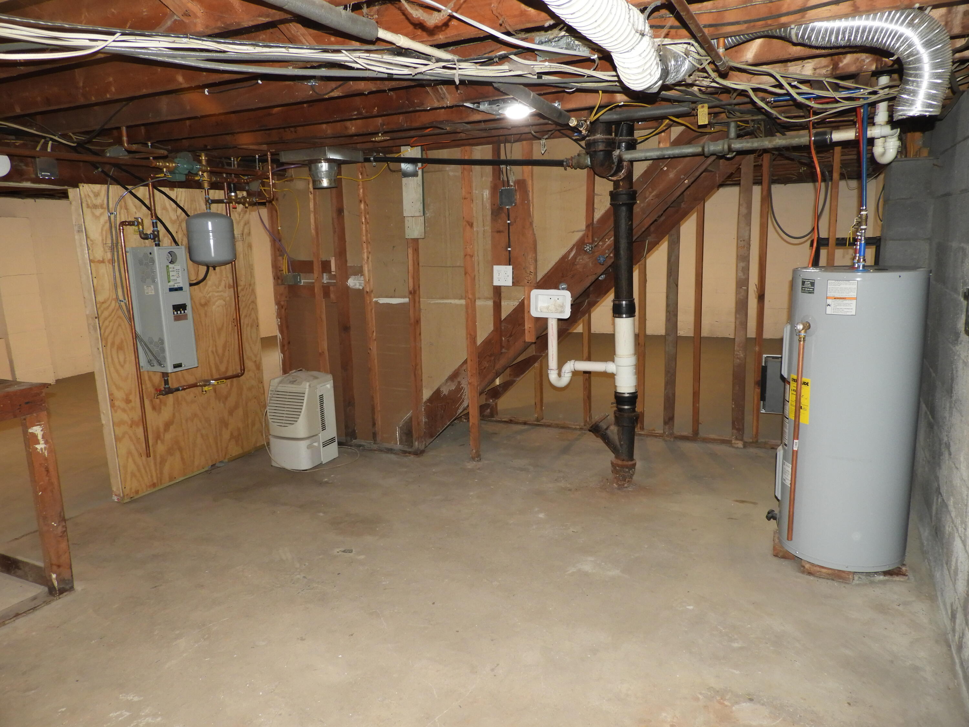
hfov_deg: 71.6
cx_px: 484
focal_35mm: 24
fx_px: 672
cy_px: 364
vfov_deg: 56.8
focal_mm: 4.3
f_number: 3.3
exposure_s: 1/30
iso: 200
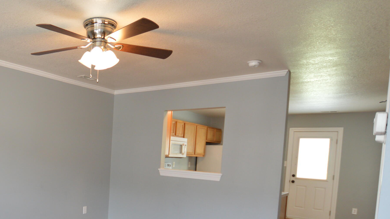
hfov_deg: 59.9
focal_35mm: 29
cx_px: 67
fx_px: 299
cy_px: 170
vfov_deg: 39.0
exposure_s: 1/60
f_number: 3.5
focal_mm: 11
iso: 500
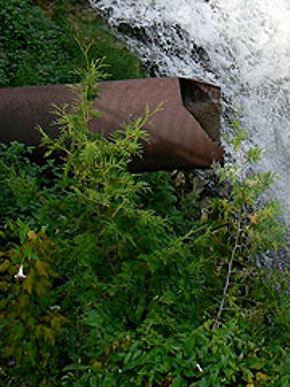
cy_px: 2
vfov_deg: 23.9
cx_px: 266
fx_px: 871
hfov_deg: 18.6
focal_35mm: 78
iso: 80
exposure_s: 1/250
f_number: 5.6
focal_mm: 6
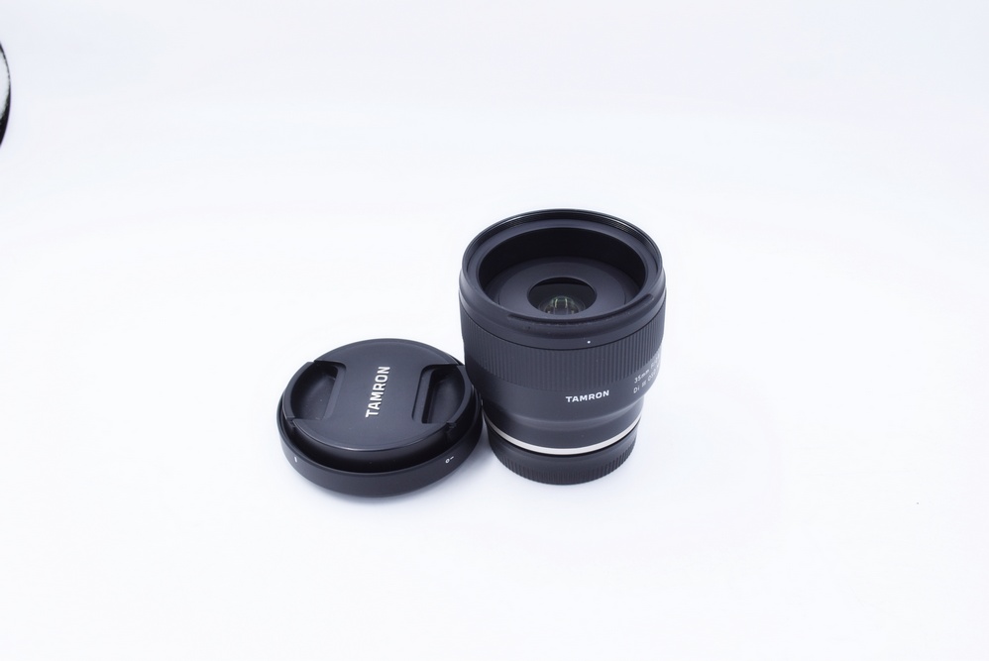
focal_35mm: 39
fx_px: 1072
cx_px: 494
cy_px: 330
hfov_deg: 49.5
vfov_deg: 34.3
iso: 400
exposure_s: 1/160
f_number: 8
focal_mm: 26
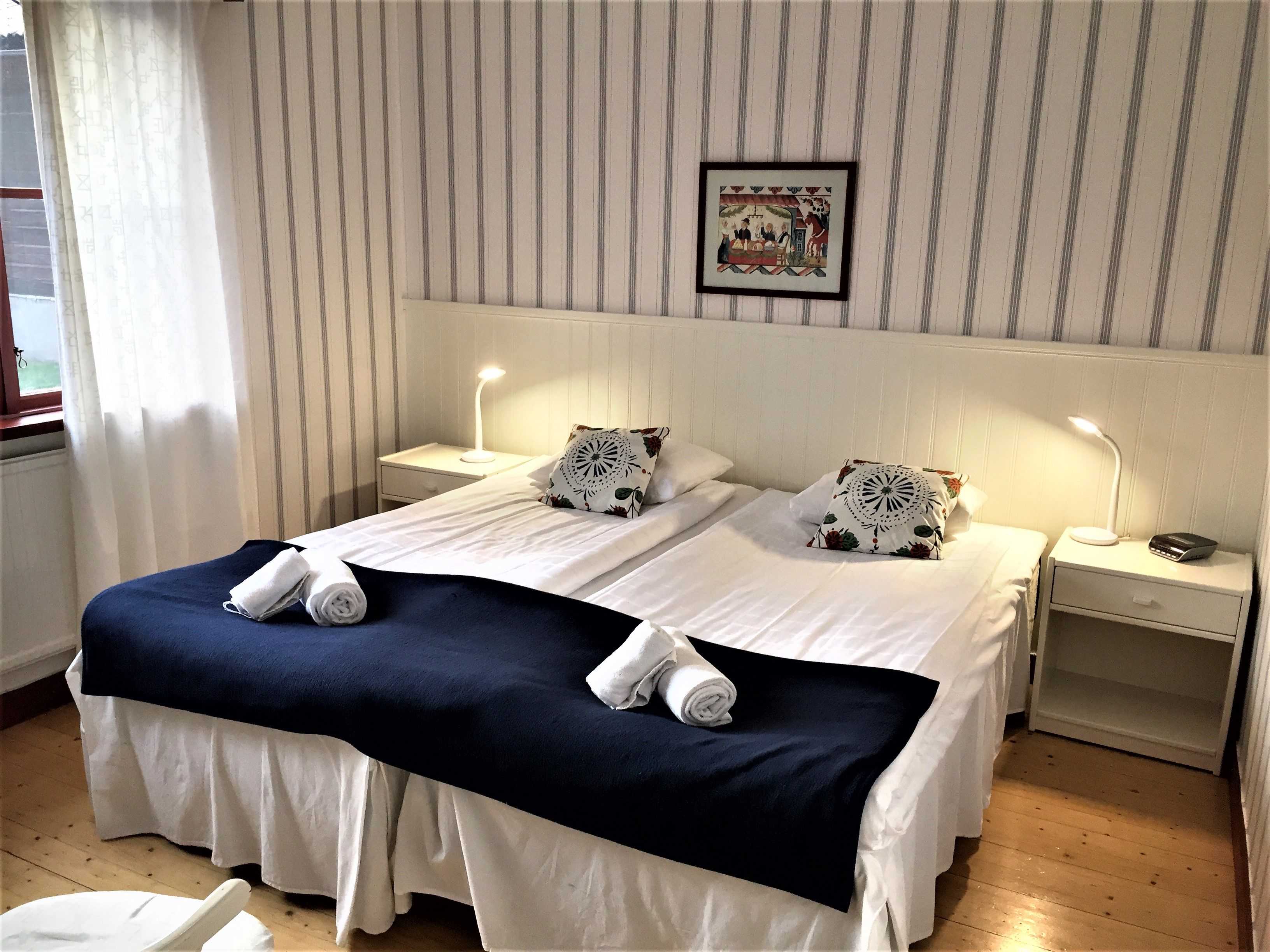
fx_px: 1064
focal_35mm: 29
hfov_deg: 61.7
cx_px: 635
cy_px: 476
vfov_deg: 48.2
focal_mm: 4.15
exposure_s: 1/33
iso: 40
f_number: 2.2
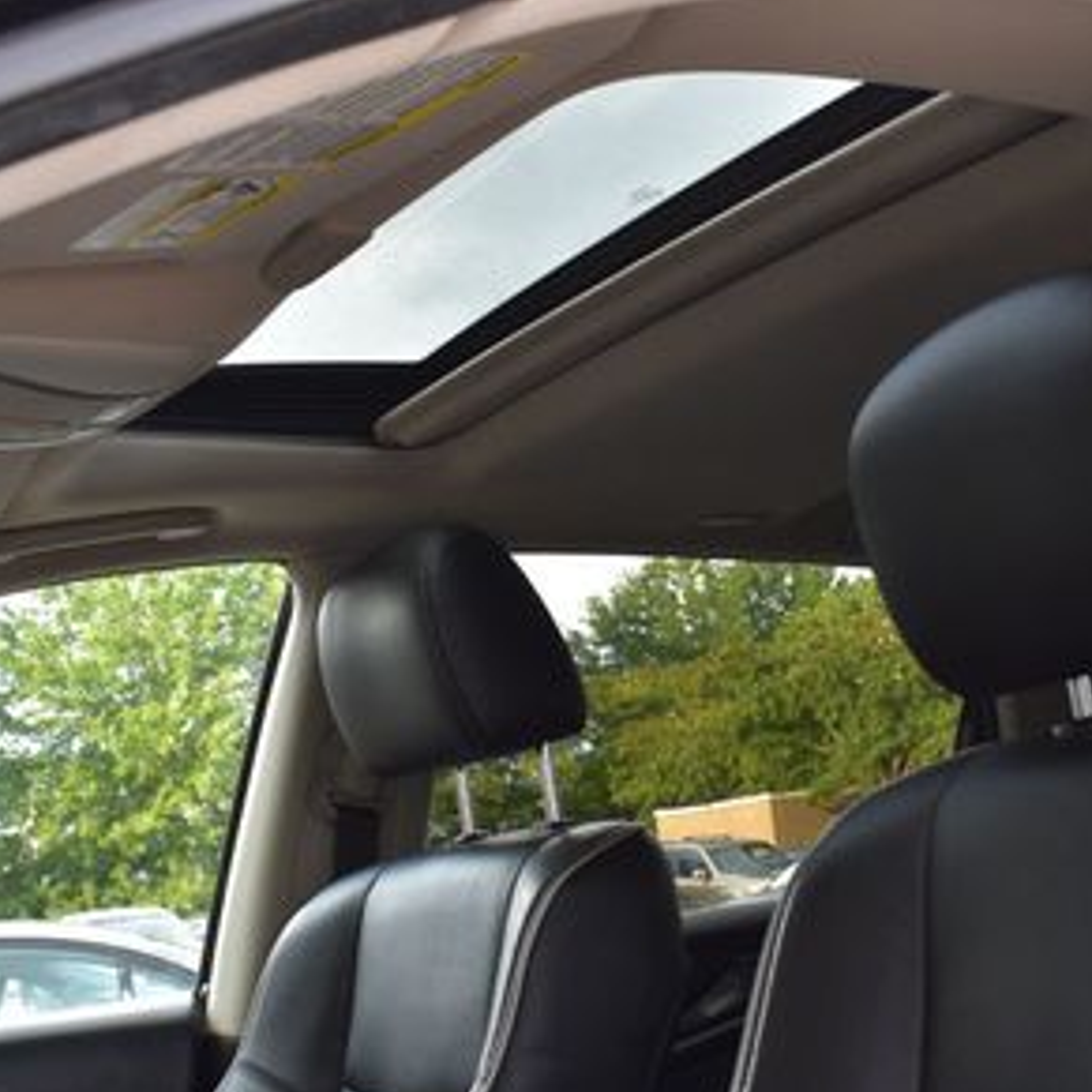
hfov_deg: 30.4
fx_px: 1999
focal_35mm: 56
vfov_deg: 30.4
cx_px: 698
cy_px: 675
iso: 400
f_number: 8
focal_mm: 20
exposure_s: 1/50
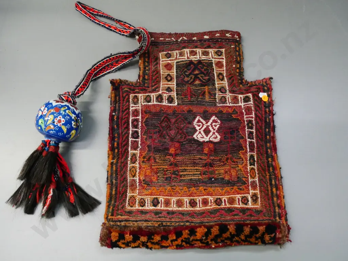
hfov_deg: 71.6
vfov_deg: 56.8
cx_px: 174
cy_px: 130
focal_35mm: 24
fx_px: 241
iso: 3200
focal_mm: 12
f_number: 6.3
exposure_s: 1/100
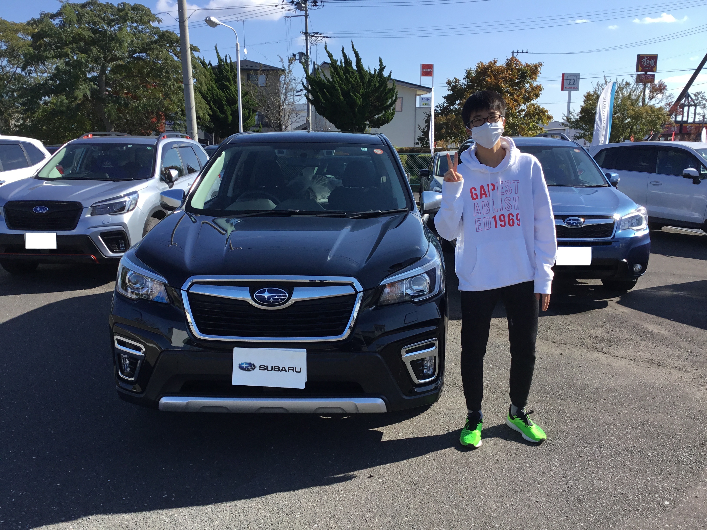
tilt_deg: -12.3
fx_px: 633
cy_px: 265
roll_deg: -0.4
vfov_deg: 45.4
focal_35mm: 31
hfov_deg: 58.4
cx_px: 354
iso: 25
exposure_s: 1/849
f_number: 2.4
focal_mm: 3.3
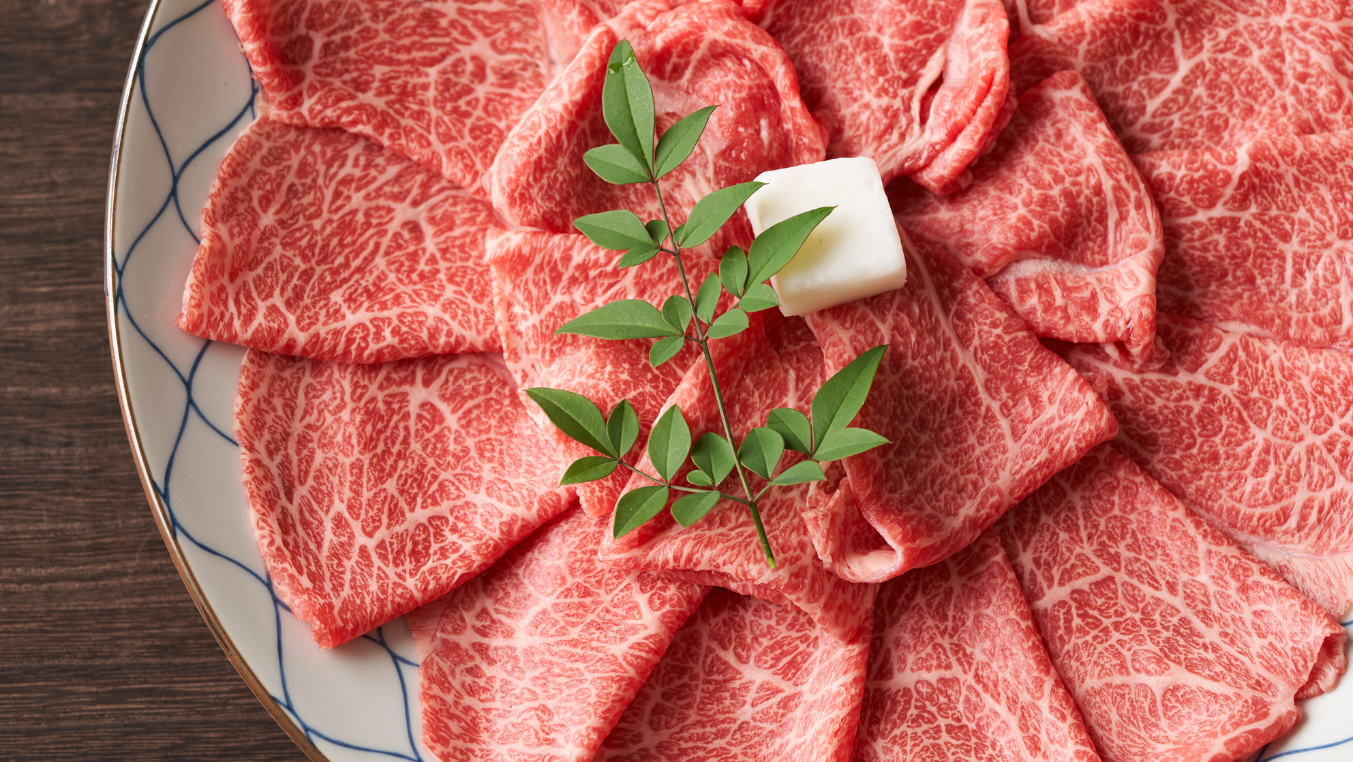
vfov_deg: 12.7
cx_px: 678
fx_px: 3409
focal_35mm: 95
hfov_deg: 22.5
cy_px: 357
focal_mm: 90
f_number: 5.6
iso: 100
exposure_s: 1/125
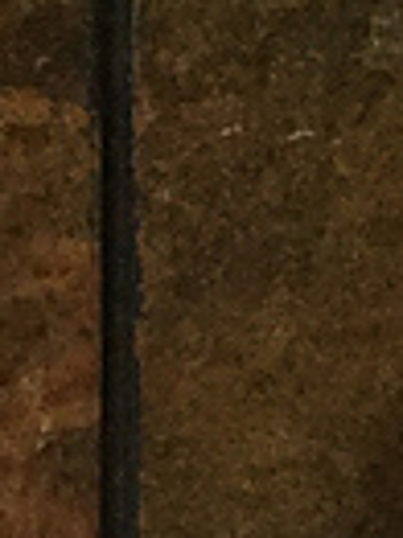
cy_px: 1035
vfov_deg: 11.8
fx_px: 2363
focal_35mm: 152
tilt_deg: -85.5
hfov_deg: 9.7
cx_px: 16
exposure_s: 1/15
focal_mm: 3.3
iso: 320
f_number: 2.4
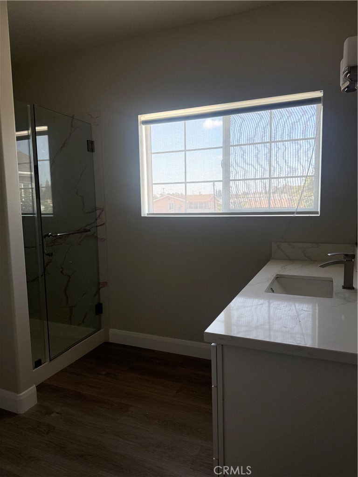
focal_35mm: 24
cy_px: 238
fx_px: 331
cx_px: 179
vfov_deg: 71.6
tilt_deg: -6.3
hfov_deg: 56.8
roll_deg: +1.8
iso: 160
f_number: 1.78
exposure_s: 1/132
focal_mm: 6.76
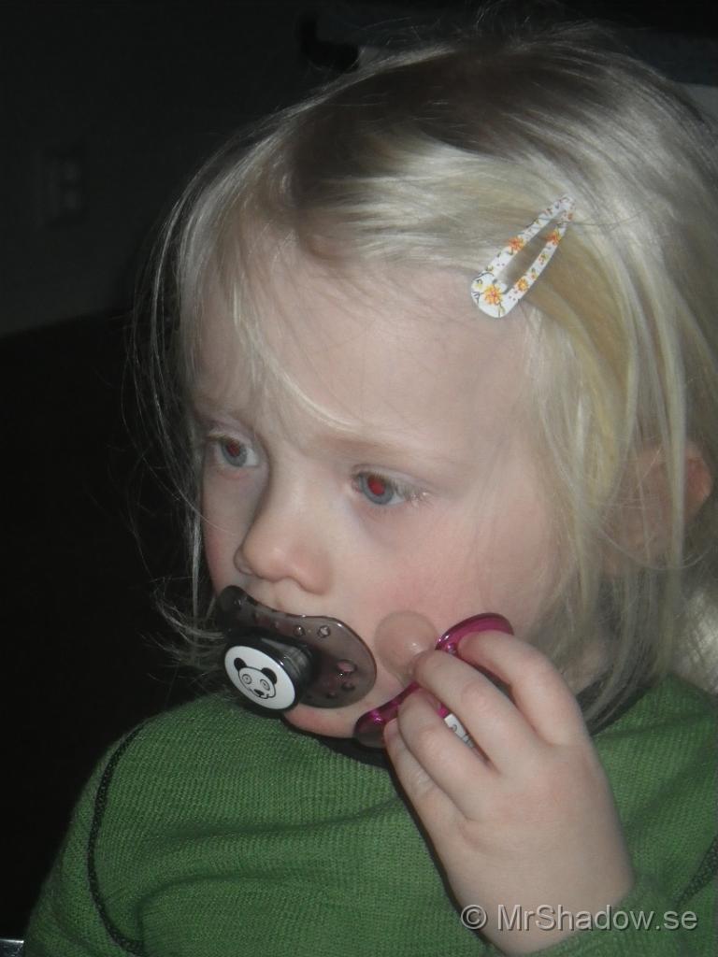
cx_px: 359
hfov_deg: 10.6
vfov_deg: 14.1
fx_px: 3872
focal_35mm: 140
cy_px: 478
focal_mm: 25
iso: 400
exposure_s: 1/250
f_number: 5.5
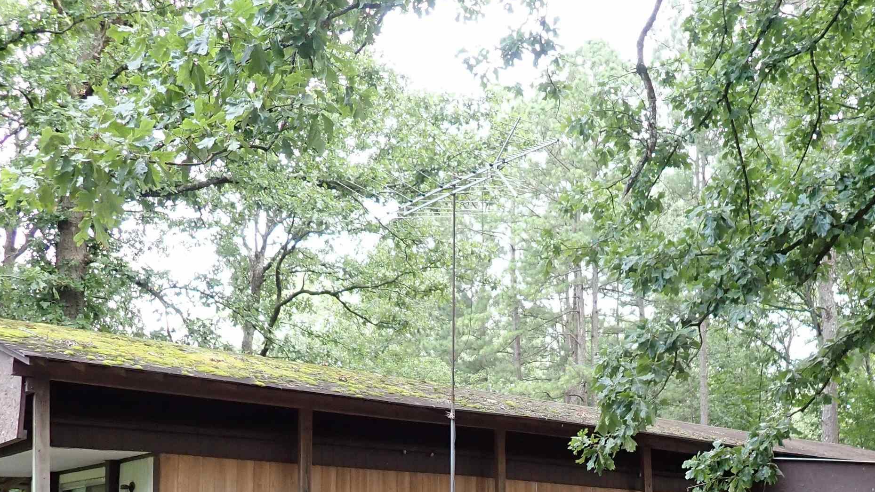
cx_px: 508
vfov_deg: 25.0
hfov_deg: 45.3
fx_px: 1044
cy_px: 518
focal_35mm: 45
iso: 200
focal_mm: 4.5
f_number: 2
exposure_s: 1/100
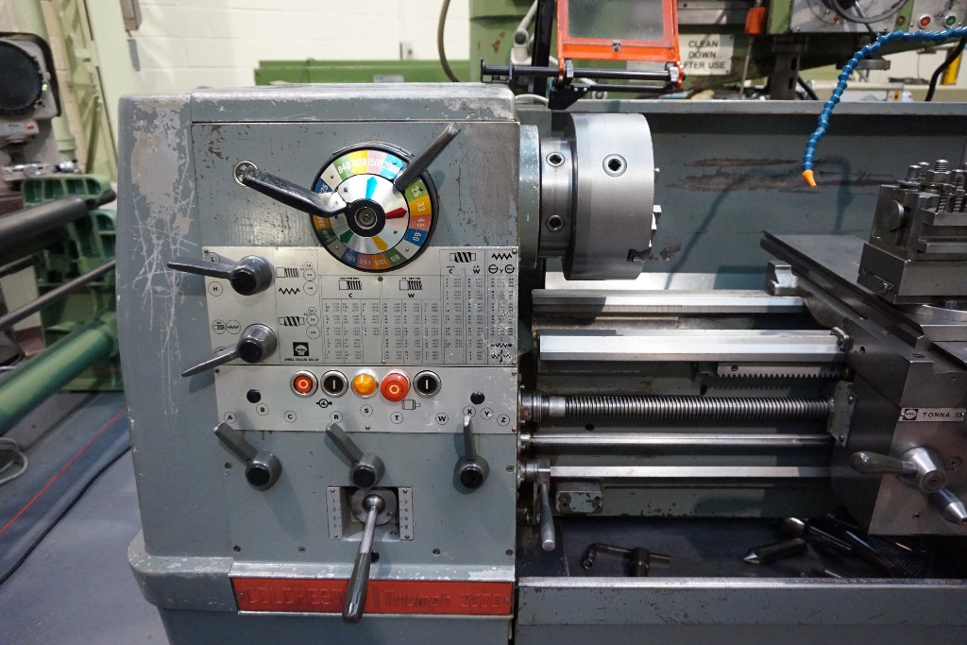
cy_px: 322
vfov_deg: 53.1
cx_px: 484
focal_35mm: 24
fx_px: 645
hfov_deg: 73.7
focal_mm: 16
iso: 3200
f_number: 3.5
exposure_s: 1/80
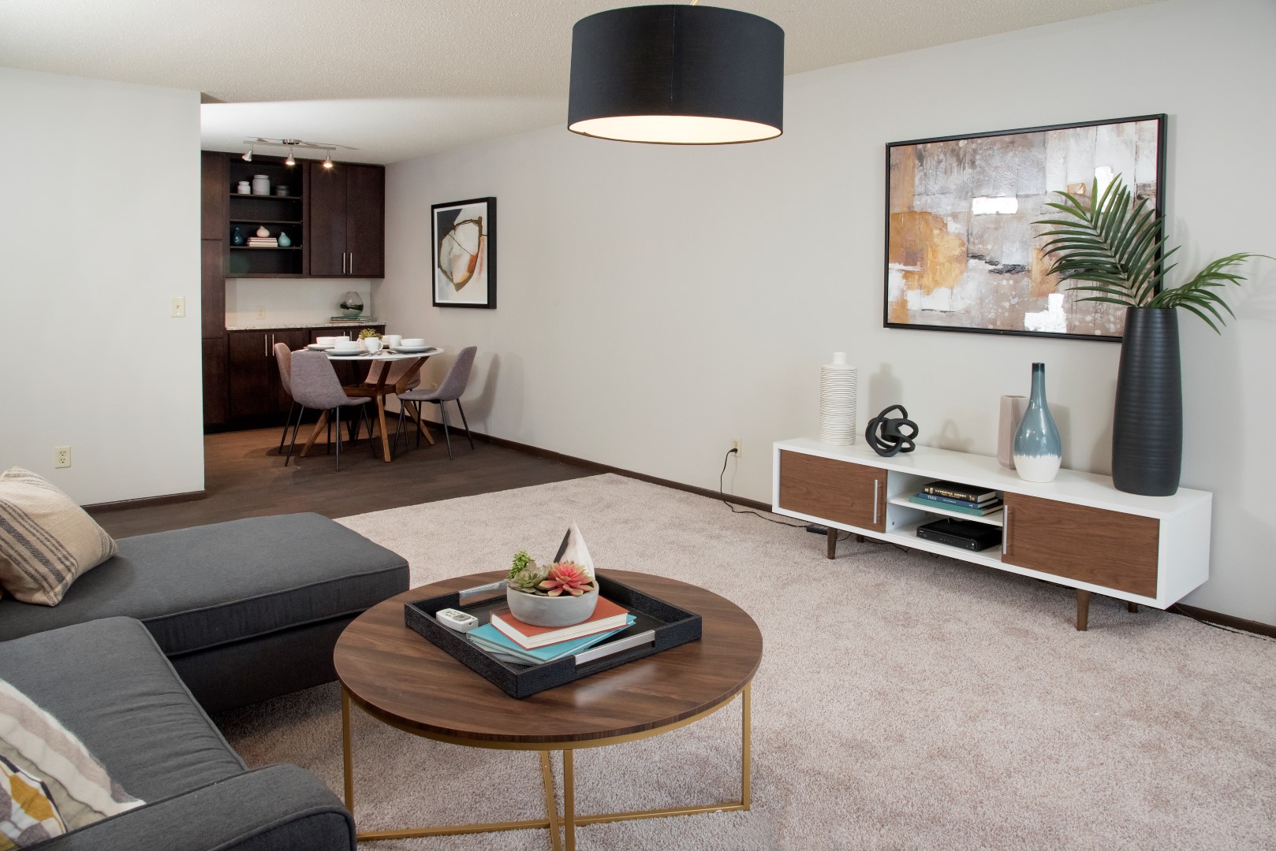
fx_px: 851
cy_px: 426
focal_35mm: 24
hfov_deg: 73.7
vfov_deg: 53.2
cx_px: 638
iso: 1600
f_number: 13
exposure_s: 1/30
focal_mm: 24
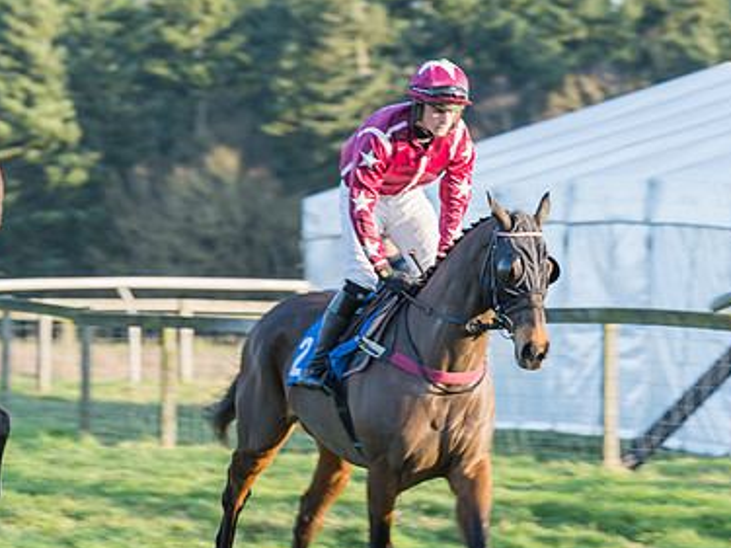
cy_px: 308
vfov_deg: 4.0
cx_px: 503
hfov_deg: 5.3
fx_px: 7895
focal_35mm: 374
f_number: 5.6
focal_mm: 200
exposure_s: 1/125
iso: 200
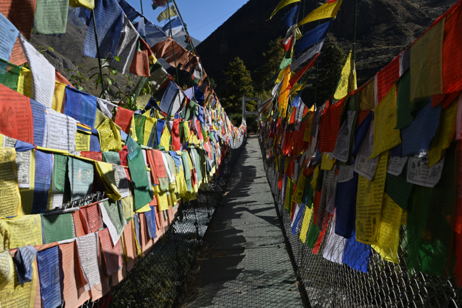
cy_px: 154
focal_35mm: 28
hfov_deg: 65.5
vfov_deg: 46.4
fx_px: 359
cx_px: 231
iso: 320
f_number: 11
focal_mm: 28
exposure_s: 1/500
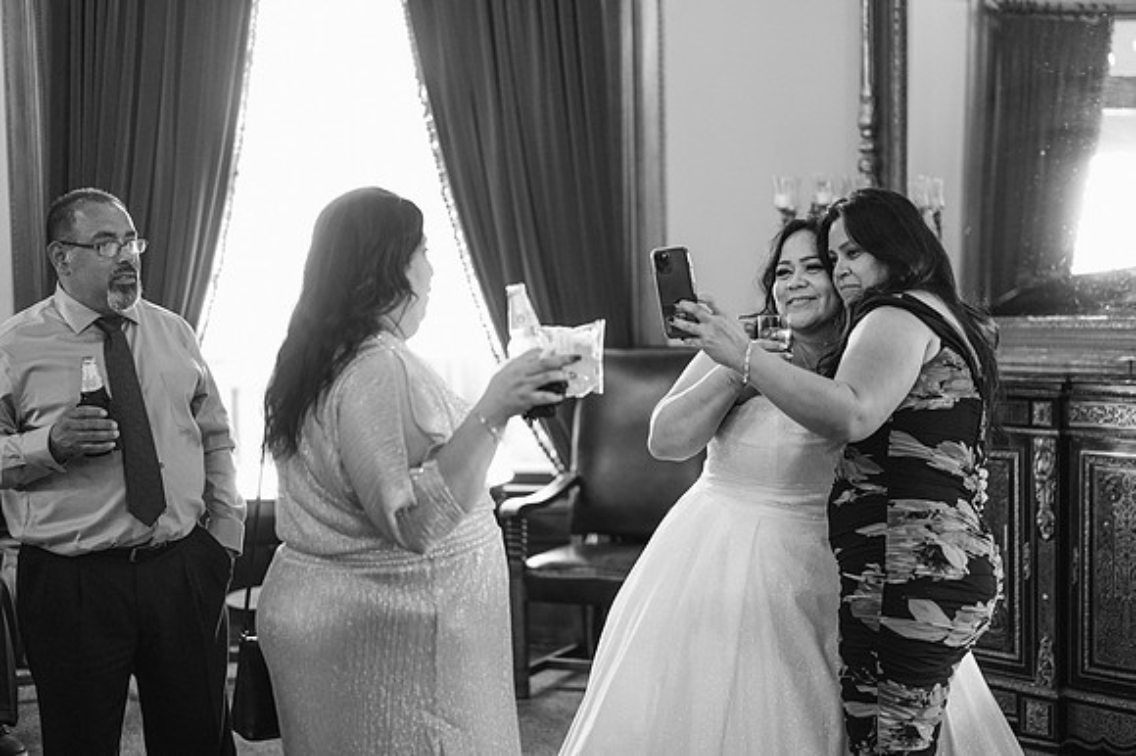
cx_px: 568
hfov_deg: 39.6
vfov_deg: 27.0
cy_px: 378
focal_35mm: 50
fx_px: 1577
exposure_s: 1/125
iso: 1800
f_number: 1.8
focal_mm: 50
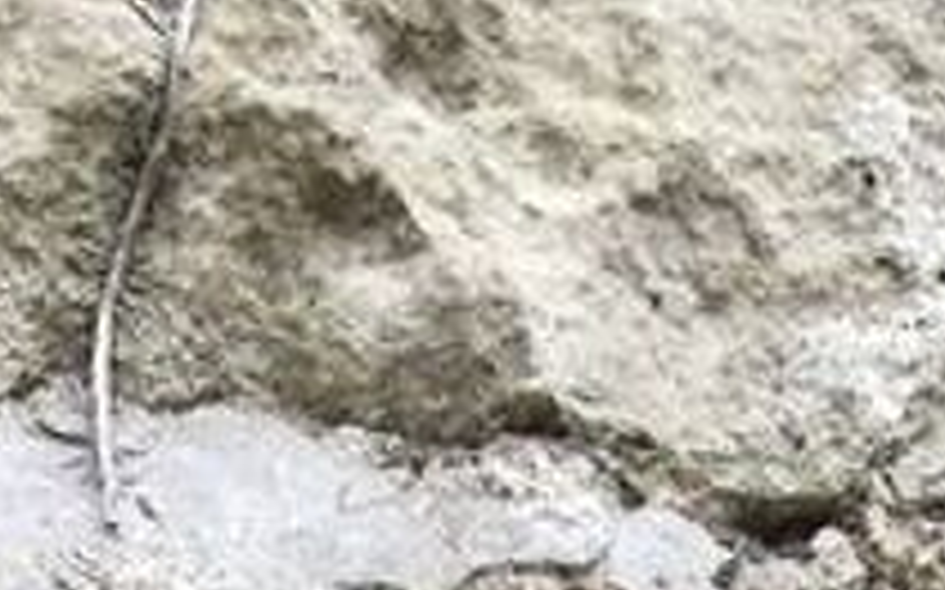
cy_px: 2876
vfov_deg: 5.3
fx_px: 5019
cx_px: -117
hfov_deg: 10.6
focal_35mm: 195
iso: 32
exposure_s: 1/416
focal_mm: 4.15
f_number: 2.2
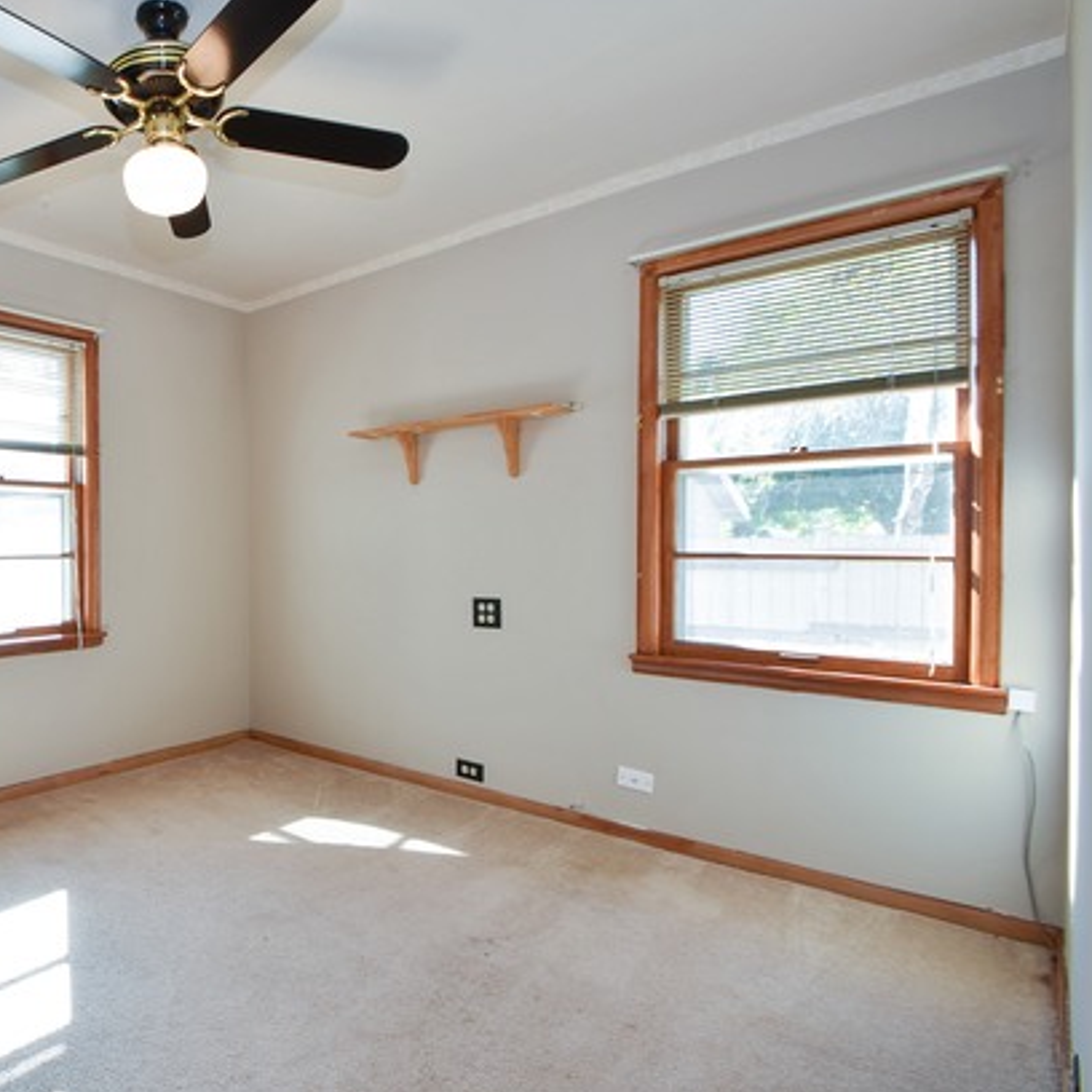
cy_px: 542
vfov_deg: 74.8
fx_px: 714
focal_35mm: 20
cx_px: 249
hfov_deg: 69.0
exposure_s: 1/25
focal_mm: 10
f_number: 9
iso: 200
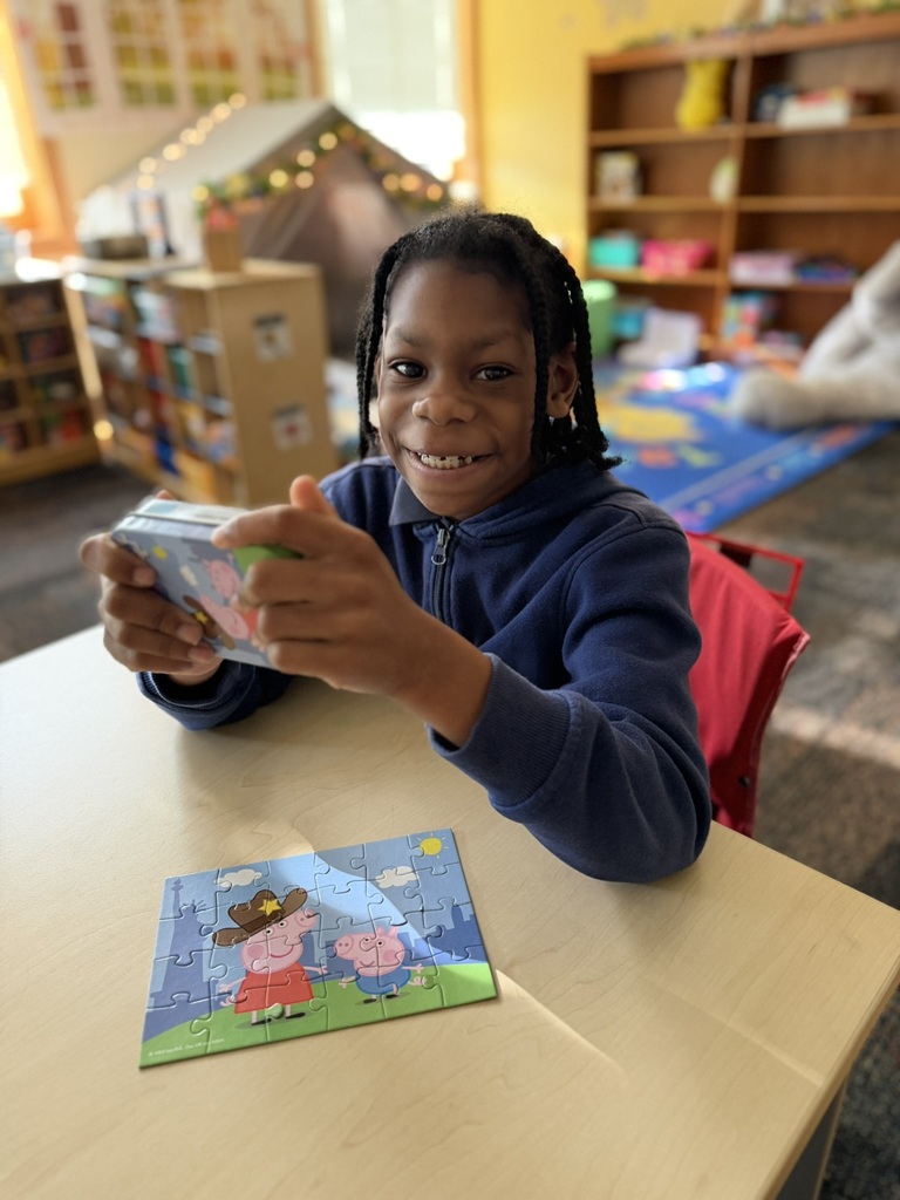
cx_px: 450
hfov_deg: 56.8
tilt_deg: -27.1
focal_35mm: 24
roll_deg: +2.4
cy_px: 600
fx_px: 832
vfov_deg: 71.6
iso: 500
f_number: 1.78
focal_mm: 6.76
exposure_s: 1/60
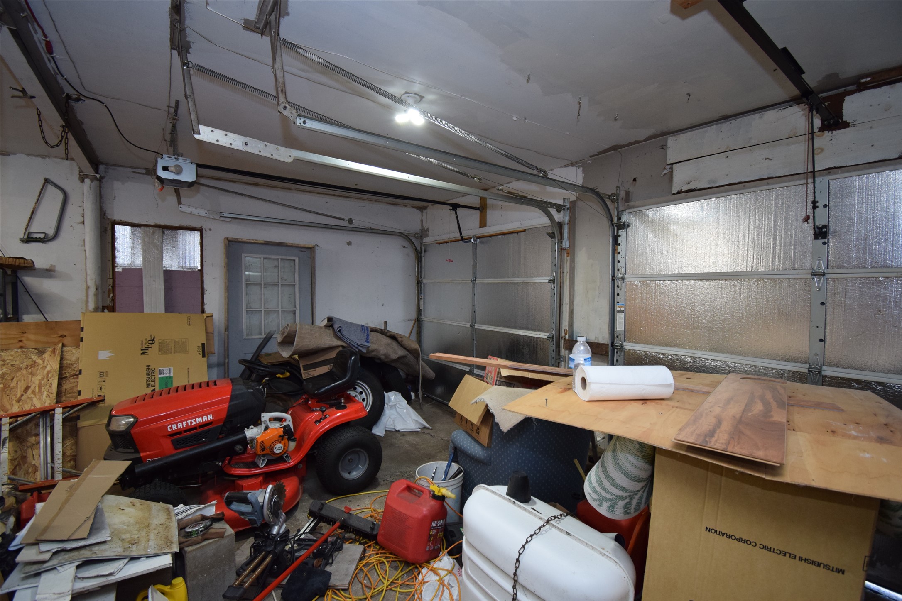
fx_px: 376
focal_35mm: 15
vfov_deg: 77.3
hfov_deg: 100.4
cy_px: 300
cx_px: 451
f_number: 4.5
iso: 900
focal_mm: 10
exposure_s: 1/60
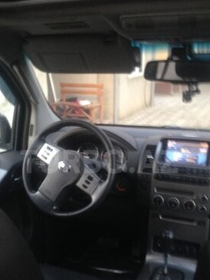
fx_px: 364
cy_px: 162
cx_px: 99
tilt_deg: -17.3
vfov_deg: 42.0
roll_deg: +2.6
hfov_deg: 32.2
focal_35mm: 45
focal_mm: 4.12
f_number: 2.4
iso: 200
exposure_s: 1/20
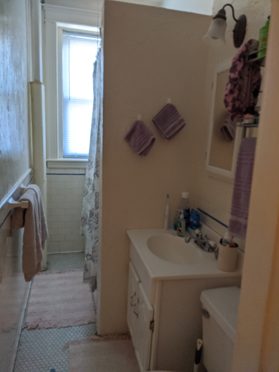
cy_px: 186
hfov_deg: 51.4
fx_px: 290
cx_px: 140
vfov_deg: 65.3
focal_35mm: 27
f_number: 1.8
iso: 195
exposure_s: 1/120
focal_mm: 4.44
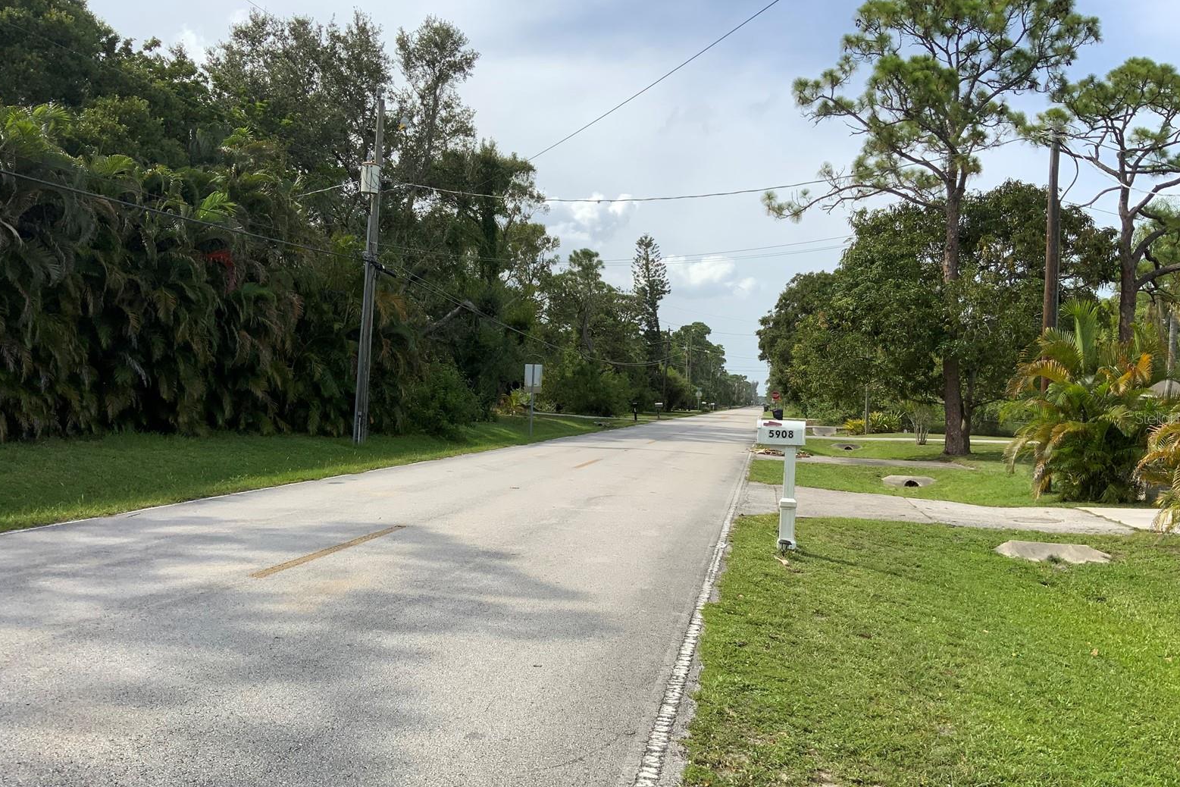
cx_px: 600
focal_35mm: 31
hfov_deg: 60.3
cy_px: 418
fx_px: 1016
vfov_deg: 42.3
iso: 16
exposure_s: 1/1451
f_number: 1.8
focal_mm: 3
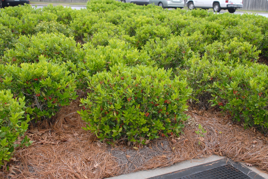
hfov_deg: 43.6
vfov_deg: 29.9
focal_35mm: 45
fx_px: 335
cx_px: 134
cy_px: 90
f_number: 5
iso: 400
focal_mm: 30
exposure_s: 1/90
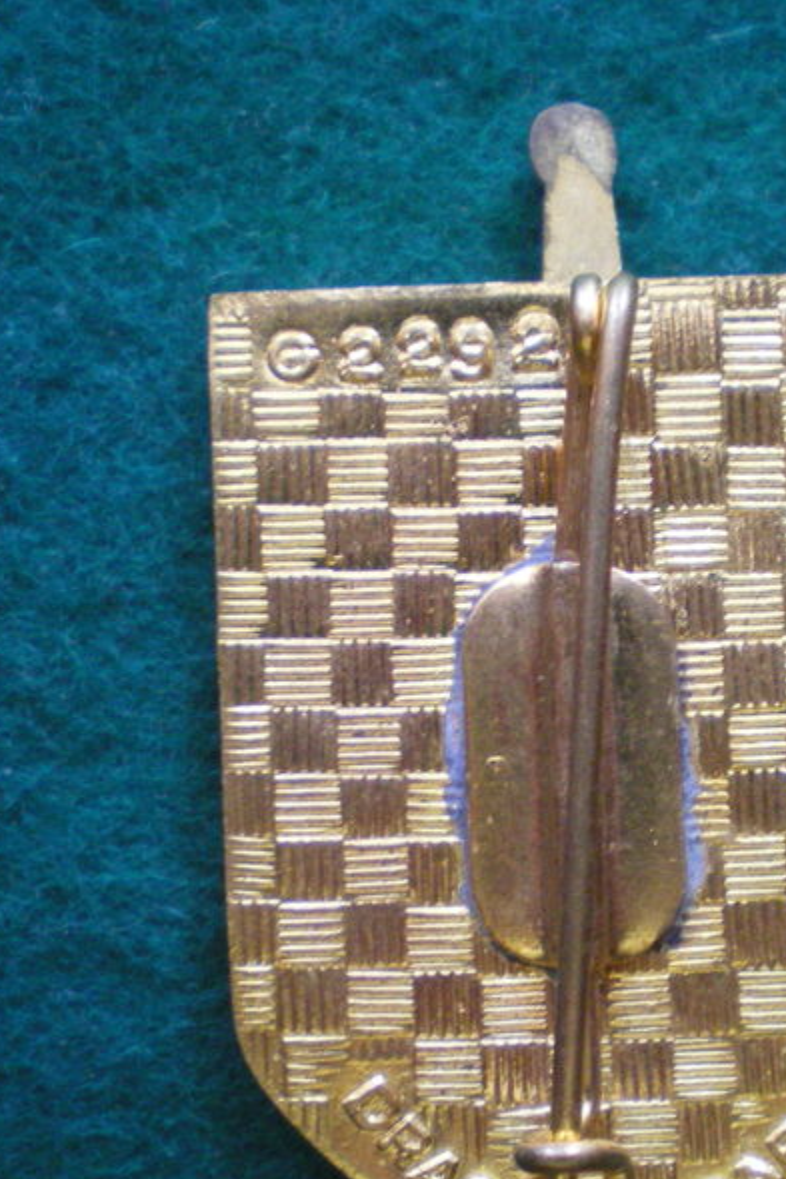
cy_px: 747
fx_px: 2195
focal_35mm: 67
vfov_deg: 29.9
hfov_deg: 20.1
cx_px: 588
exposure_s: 1/25
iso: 400
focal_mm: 6.3
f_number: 3.1
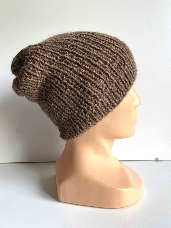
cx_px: 86
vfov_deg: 67.3
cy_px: 114
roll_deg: +0.0
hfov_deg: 53.1
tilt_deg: -7.4
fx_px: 171
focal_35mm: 26
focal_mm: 4.2
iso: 80
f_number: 1.6
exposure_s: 1/121
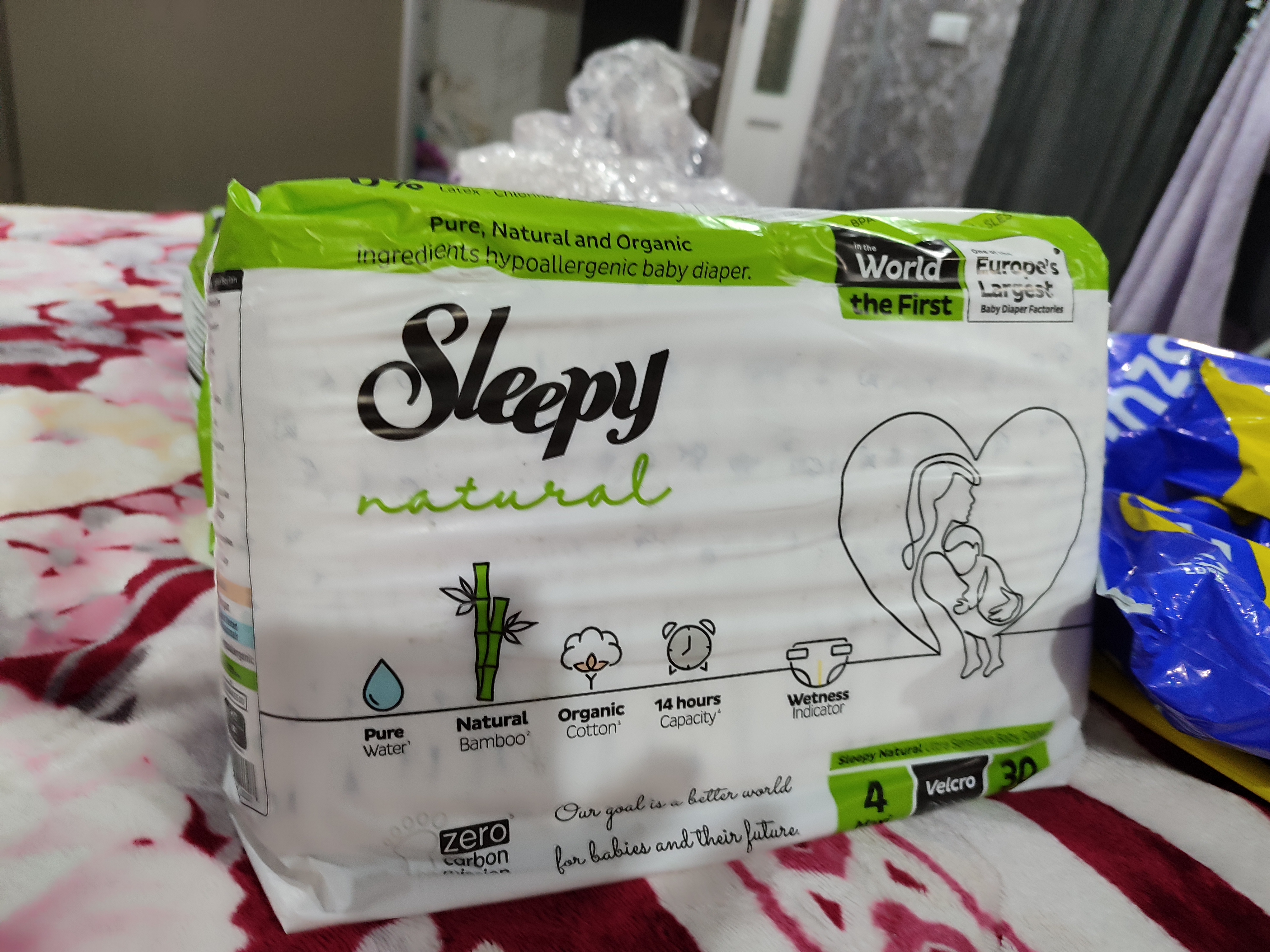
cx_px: 635
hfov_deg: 69.4
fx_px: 917
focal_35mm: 25
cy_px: 476
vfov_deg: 54.9
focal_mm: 5.95
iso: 772
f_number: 1.89
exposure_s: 1/25
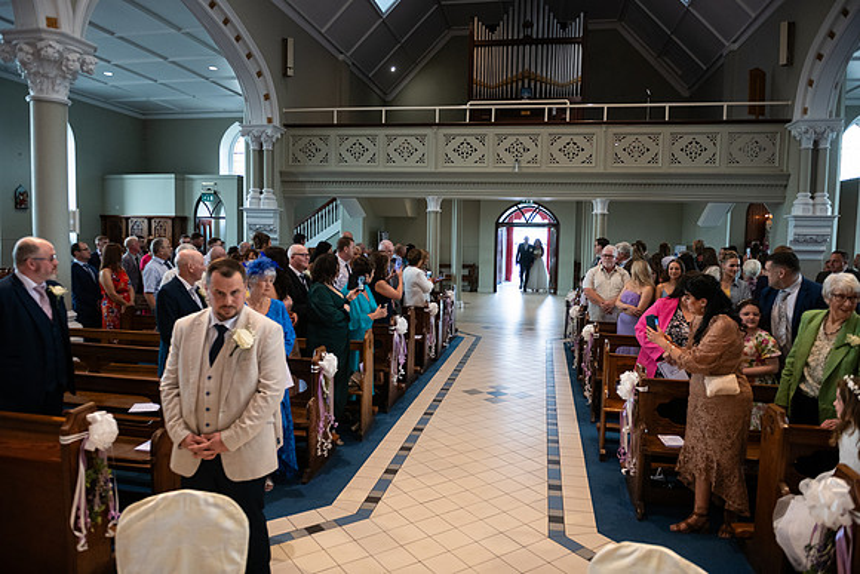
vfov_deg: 53.2
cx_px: 430
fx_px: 573
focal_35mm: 24
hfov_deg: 73.7
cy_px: 287
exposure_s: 1/160
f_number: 3.5
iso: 800
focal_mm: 24
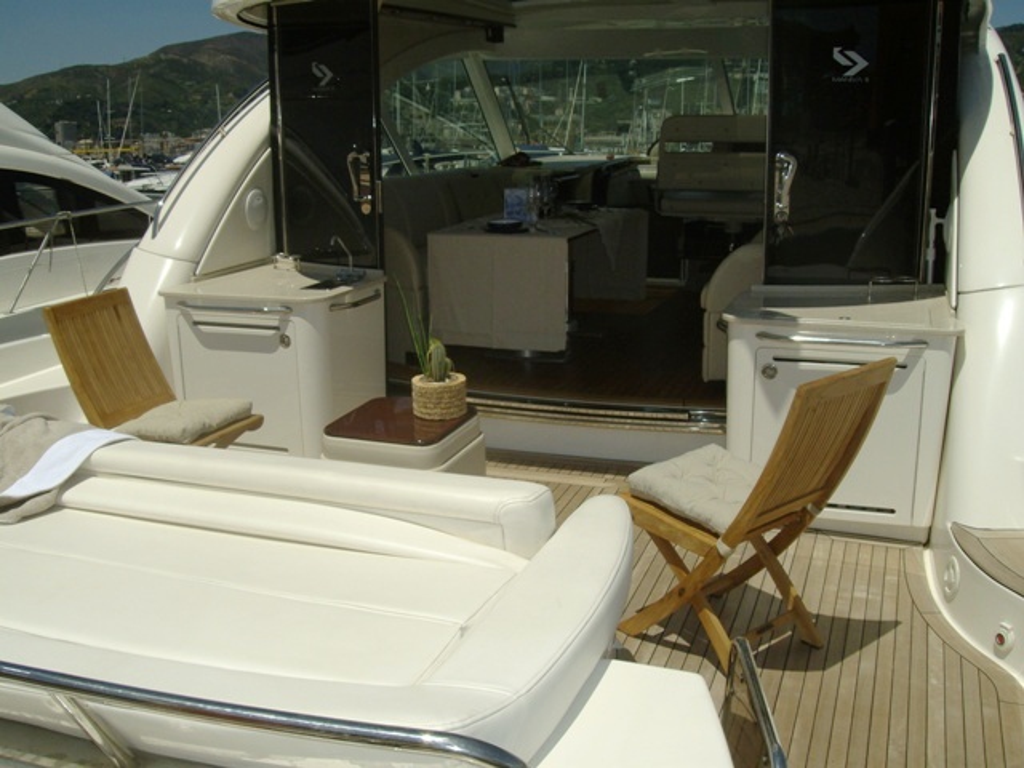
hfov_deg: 51.4
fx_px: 1065
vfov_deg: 39.7
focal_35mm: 36
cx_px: 512
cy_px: 384
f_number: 4.8
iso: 80
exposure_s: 1/2000
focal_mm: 6
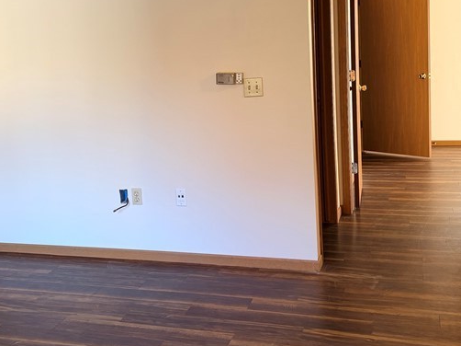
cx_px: 143
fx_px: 652
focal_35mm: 49
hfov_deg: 38.4
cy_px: 134
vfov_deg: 29.6
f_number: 1.78
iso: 160
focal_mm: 6.76
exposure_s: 1/60
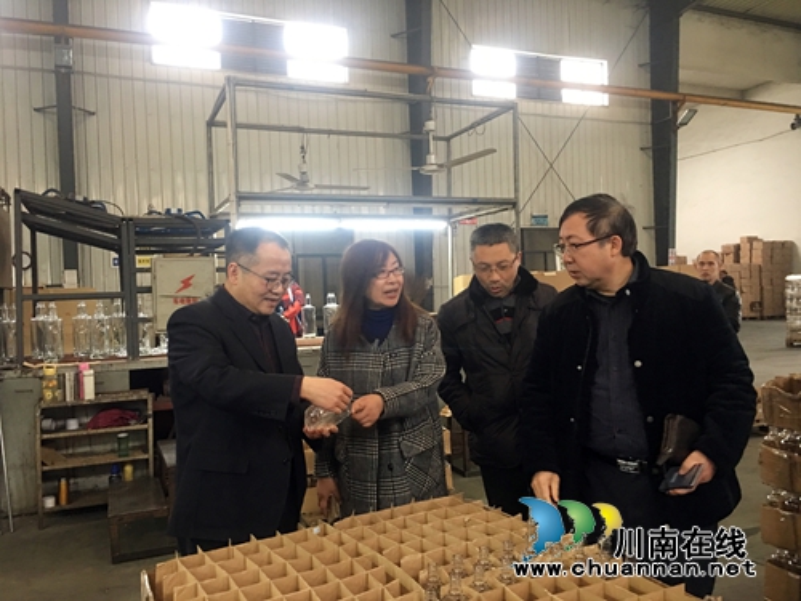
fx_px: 671
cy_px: 300
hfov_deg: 61.7
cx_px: 400
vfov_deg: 48.2
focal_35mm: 29
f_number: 2.2
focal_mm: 4.15
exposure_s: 1/17
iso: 125
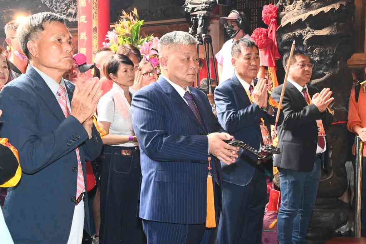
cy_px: 122
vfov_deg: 26.0
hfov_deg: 38.2
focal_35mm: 52
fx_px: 529
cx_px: 183
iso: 5000
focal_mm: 35
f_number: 13
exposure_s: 1/125
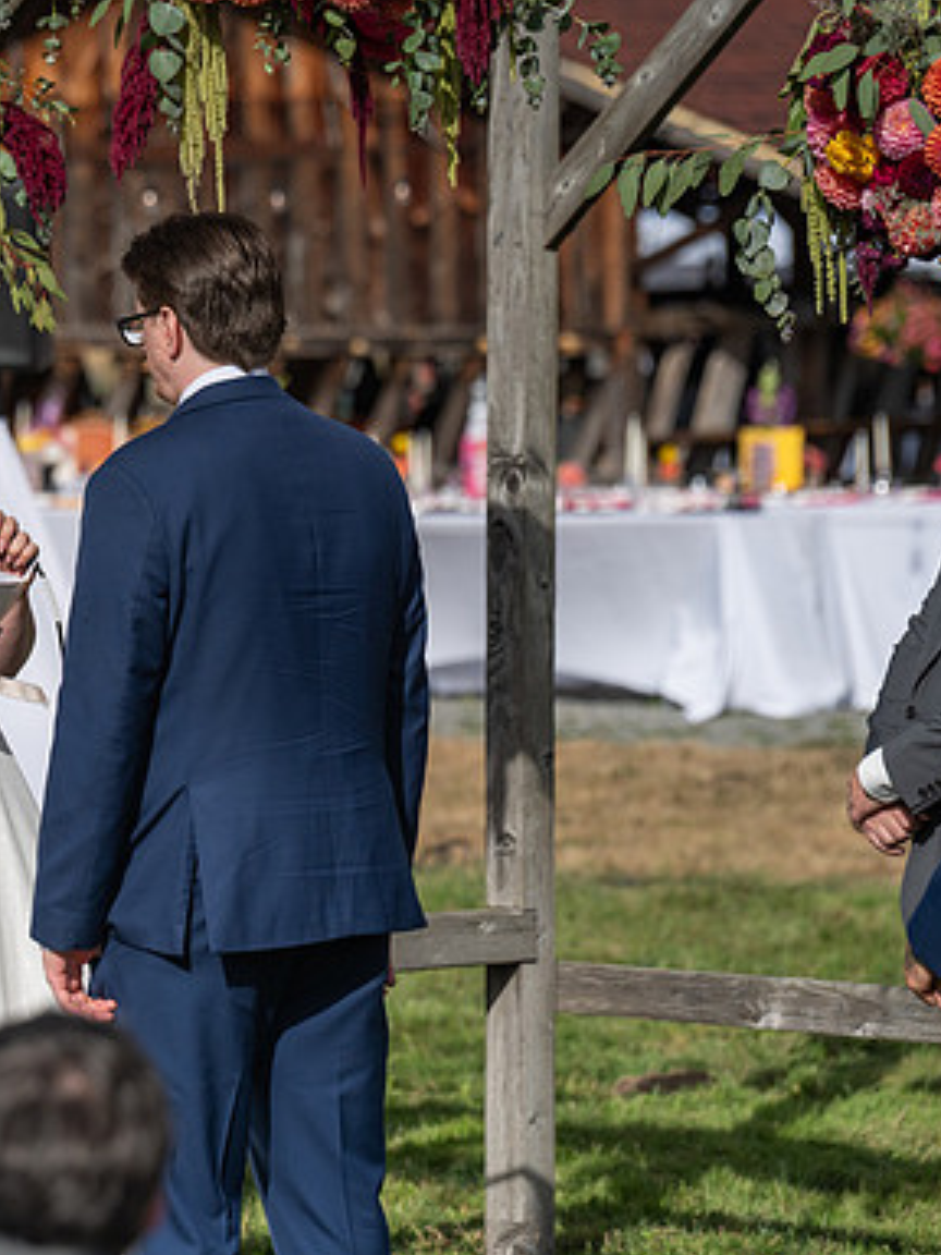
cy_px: 629
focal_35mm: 218
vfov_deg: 9.1
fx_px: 7901
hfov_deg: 6.8
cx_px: 180
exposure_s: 1/8000
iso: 400
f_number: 4.5
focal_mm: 150
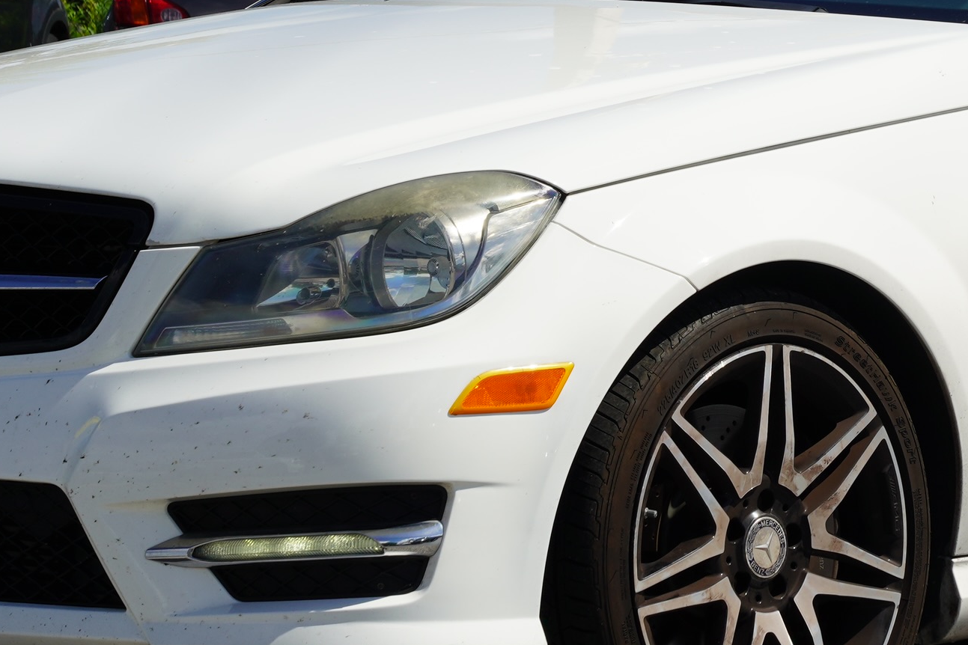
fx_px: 5279
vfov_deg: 7.0
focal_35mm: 196
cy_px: 69
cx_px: 864
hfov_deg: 10.4
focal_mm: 55.1
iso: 100
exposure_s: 1/125
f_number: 9
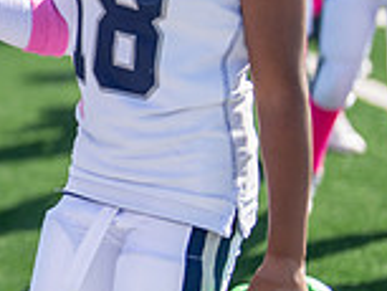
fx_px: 2182
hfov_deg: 9.8
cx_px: -240
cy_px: 43
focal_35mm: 195
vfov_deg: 7.6
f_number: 1.2
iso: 100
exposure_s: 1/10000
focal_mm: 50
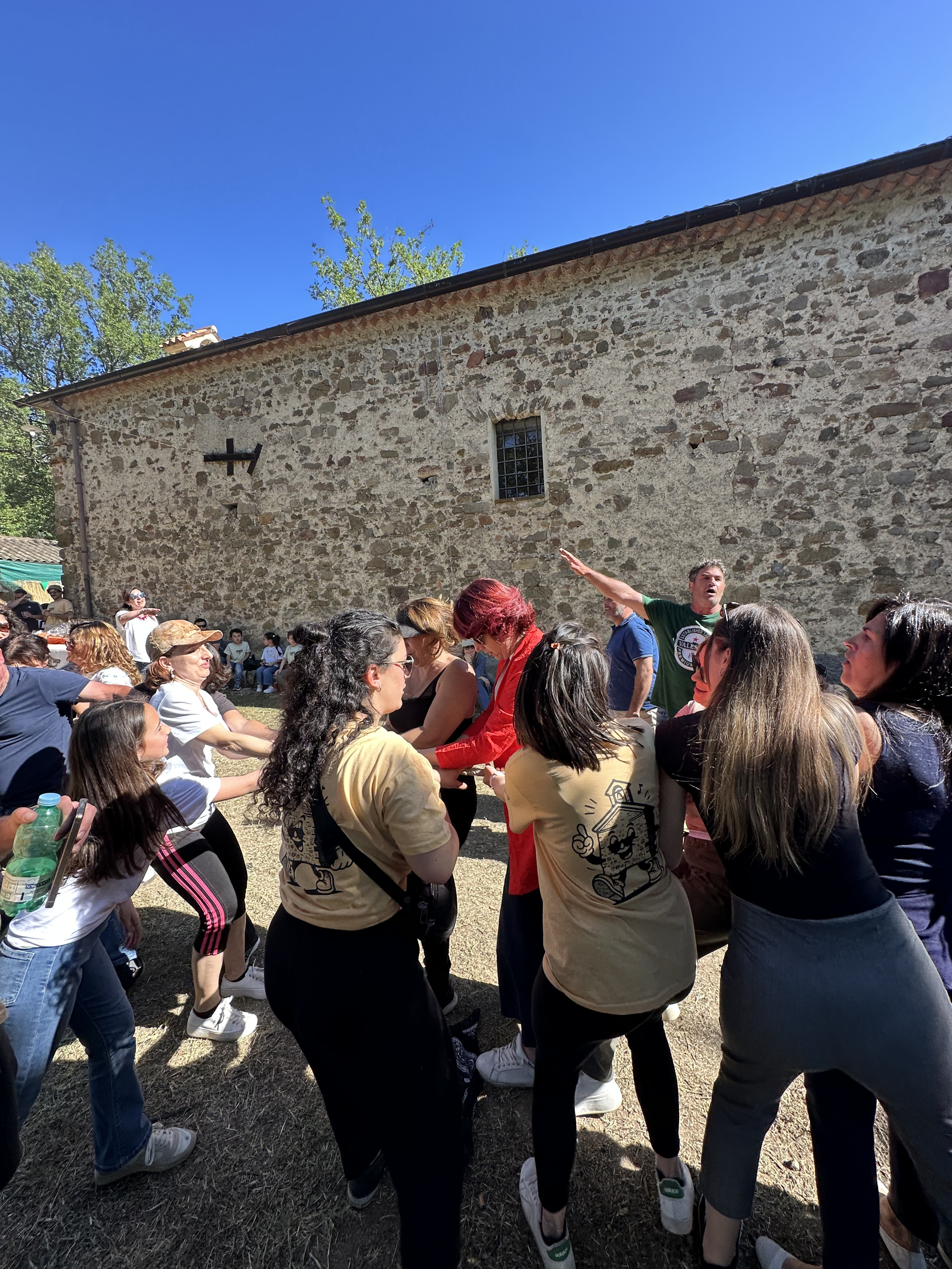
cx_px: 476
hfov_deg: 85.7
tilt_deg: -3.7
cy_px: 634
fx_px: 513
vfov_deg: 102.1
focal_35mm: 14
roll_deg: +0.5
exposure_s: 1/296
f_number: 2.2
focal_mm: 2.22
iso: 40
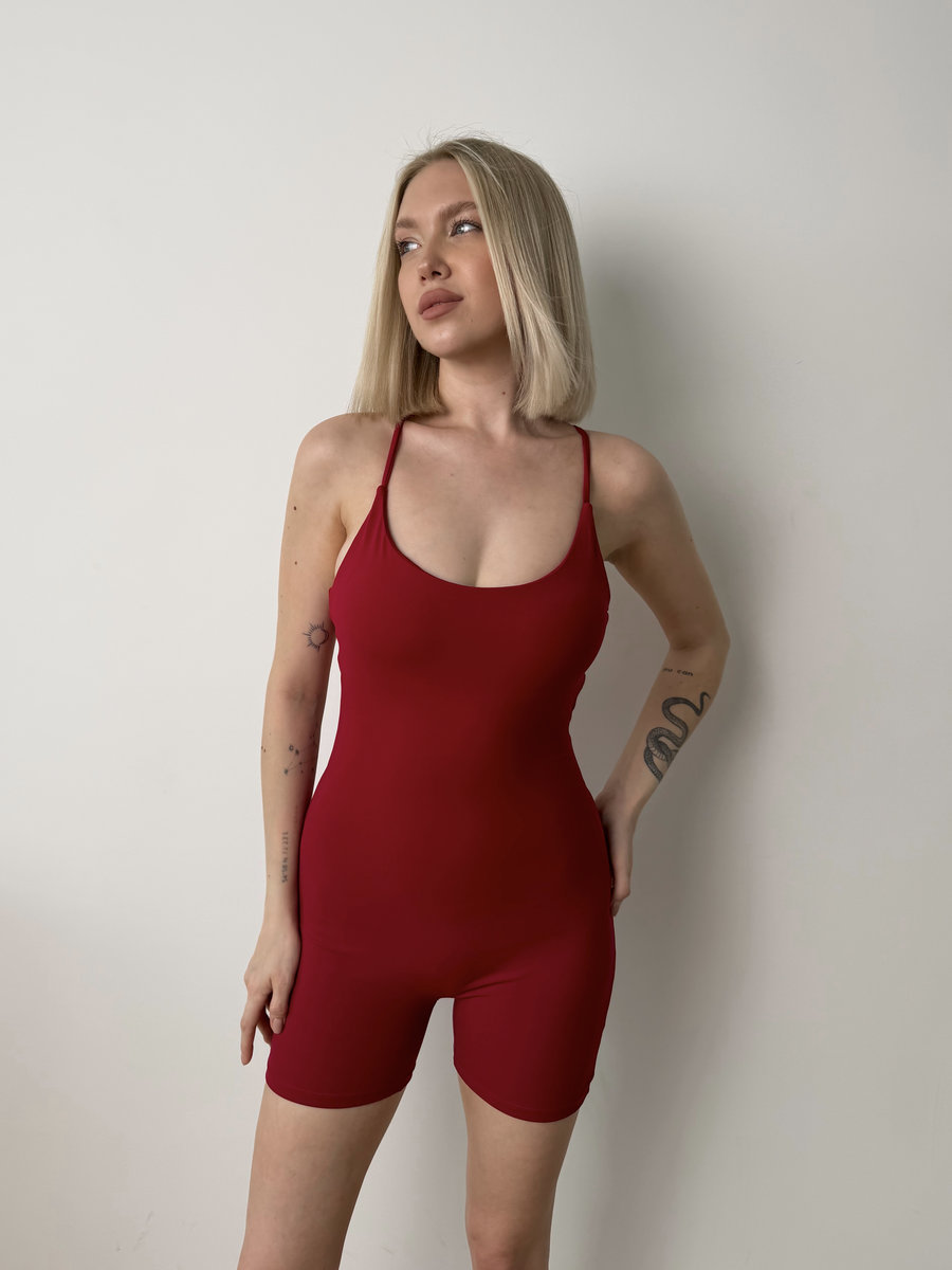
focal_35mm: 24
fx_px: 880
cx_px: 476
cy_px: 635
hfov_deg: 56.8
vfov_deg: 71.6
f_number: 1.78
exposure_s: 1/355
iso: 80
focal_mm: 6.76
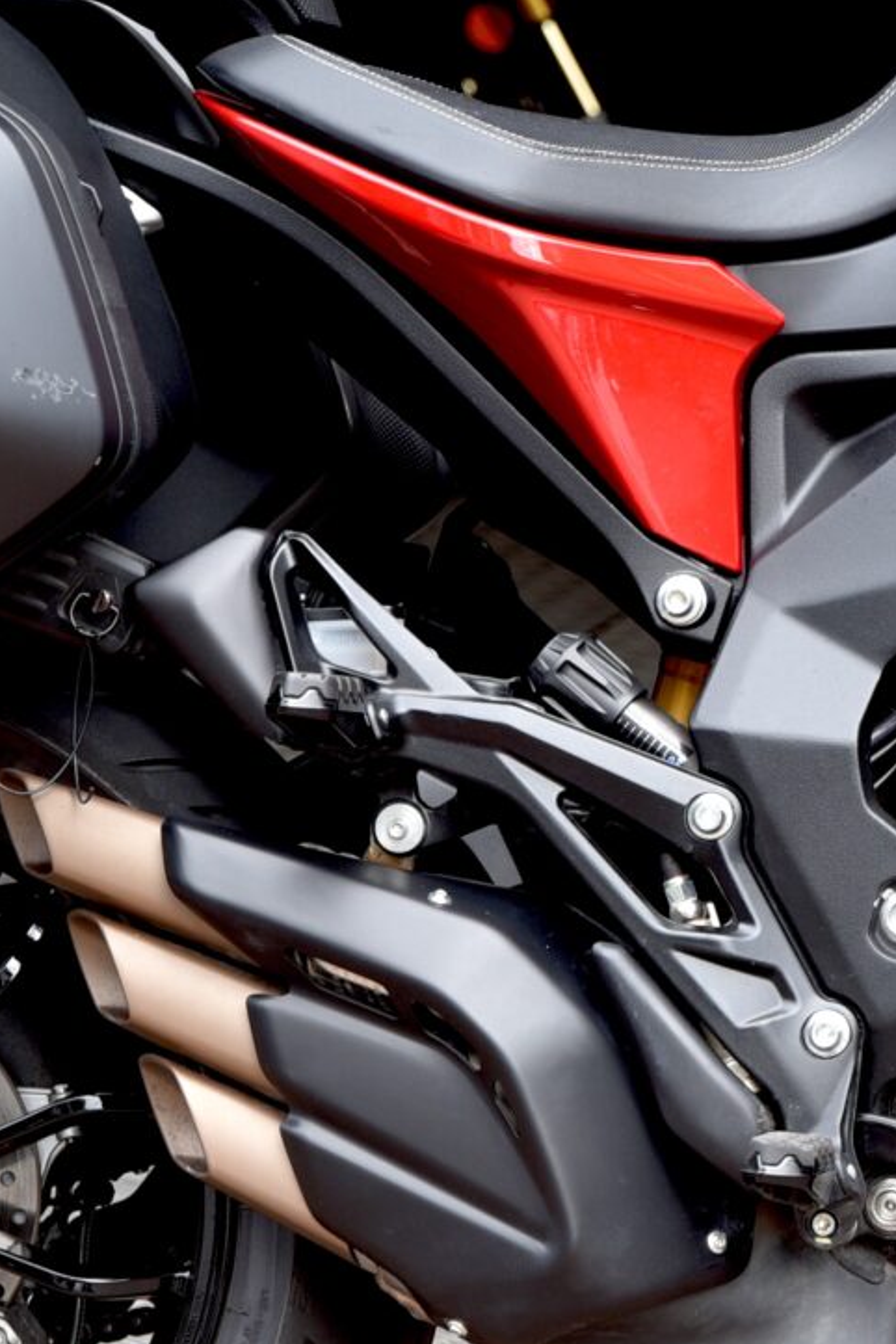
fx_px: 9258
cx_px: 1231
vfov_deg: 8.3
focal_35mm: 248
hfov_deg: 5.5
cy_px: 391
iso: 100
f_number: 4.5
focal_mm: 70
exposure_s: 1/80
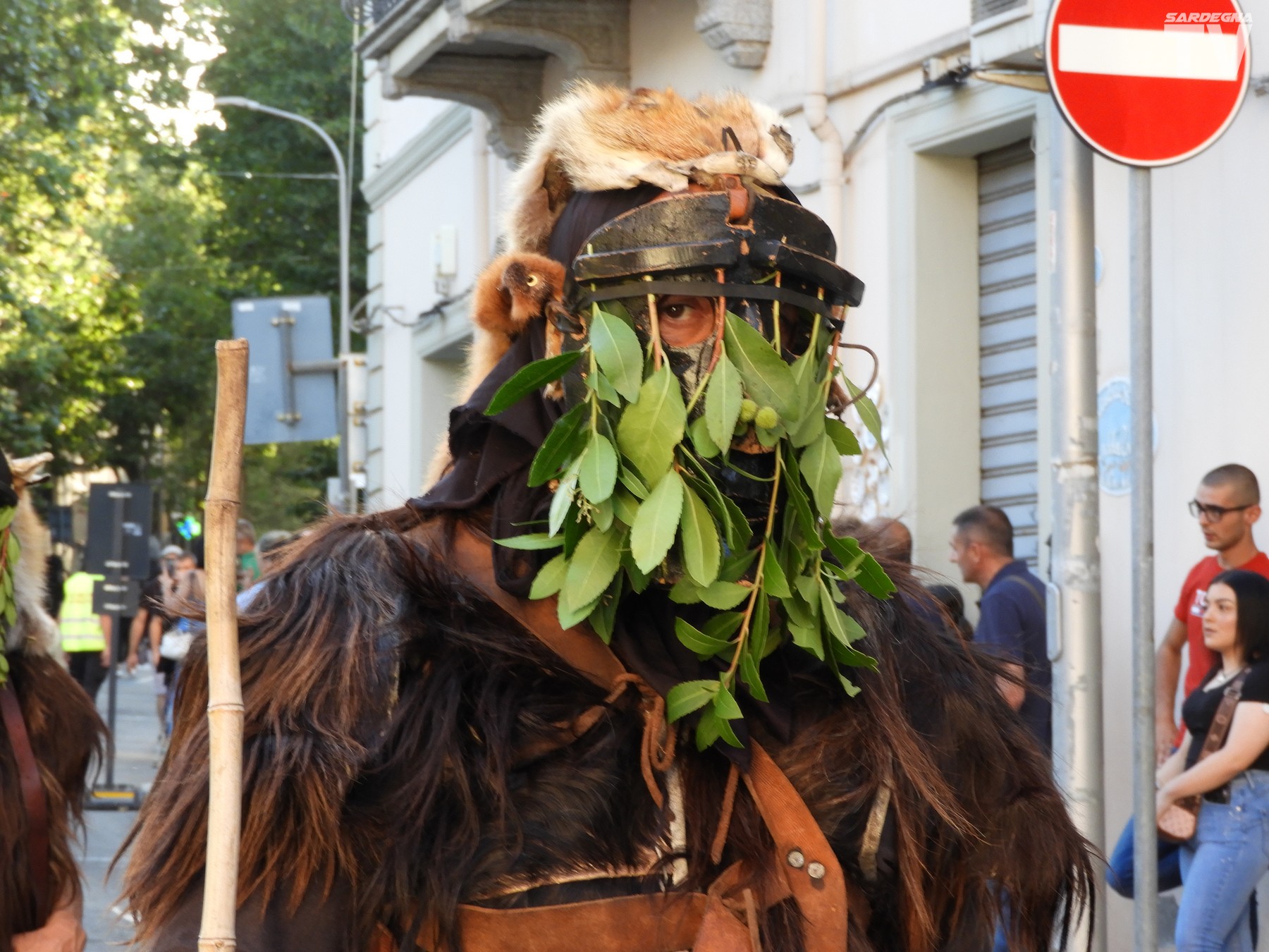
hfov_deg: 17.1
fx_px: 4216
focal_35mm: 115
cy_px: 476
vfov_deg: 12.9
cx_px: 634
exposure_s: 1/60
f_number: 5
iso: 200
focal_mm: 20.6
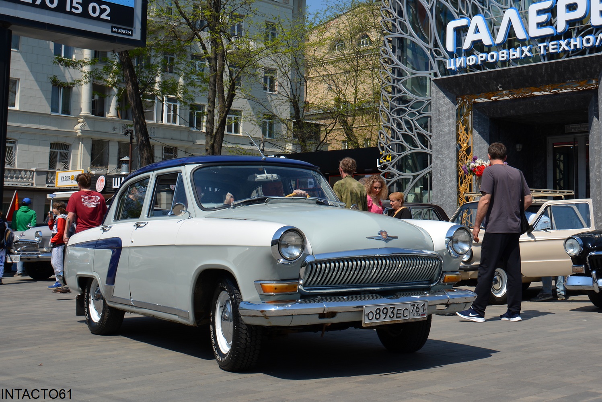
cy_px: 201
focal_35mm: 39
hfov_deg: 49.5
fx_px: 653
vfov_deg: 34.3
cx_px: 301
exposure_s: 1/320
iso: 100
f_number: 9
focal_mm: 26
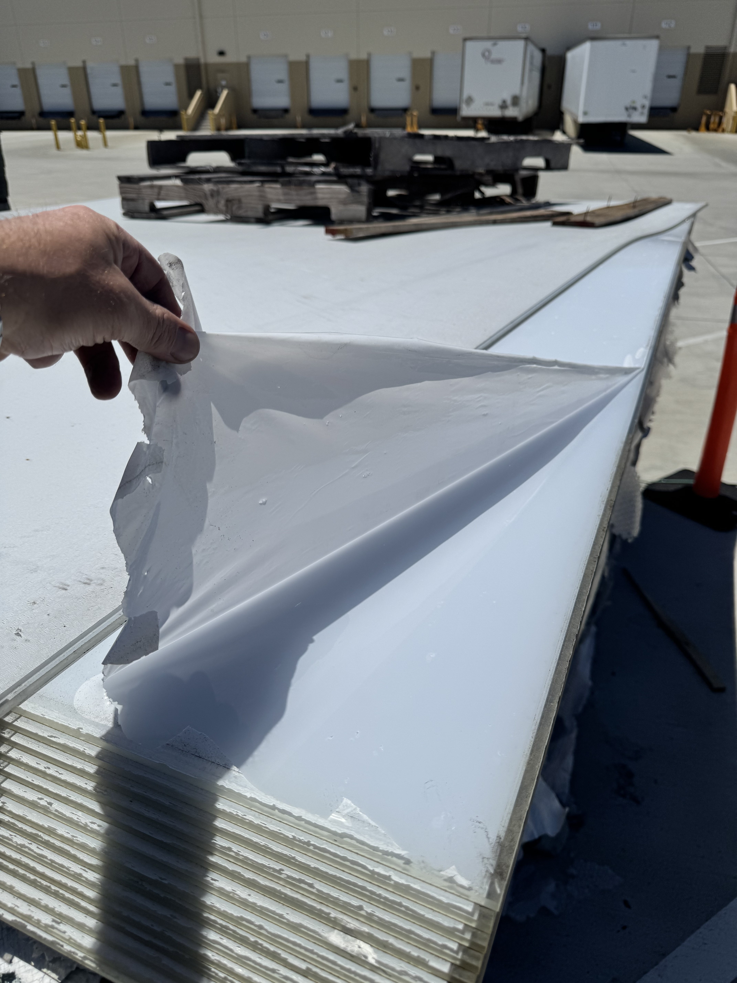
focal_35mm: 24
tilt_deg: -28.3
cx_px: 368
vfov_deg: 71.6
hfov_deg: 56.8
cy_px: 492
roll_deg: +0.1
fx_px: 681
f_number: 1.78
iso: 64
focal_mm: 6.76
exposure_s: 1/15152
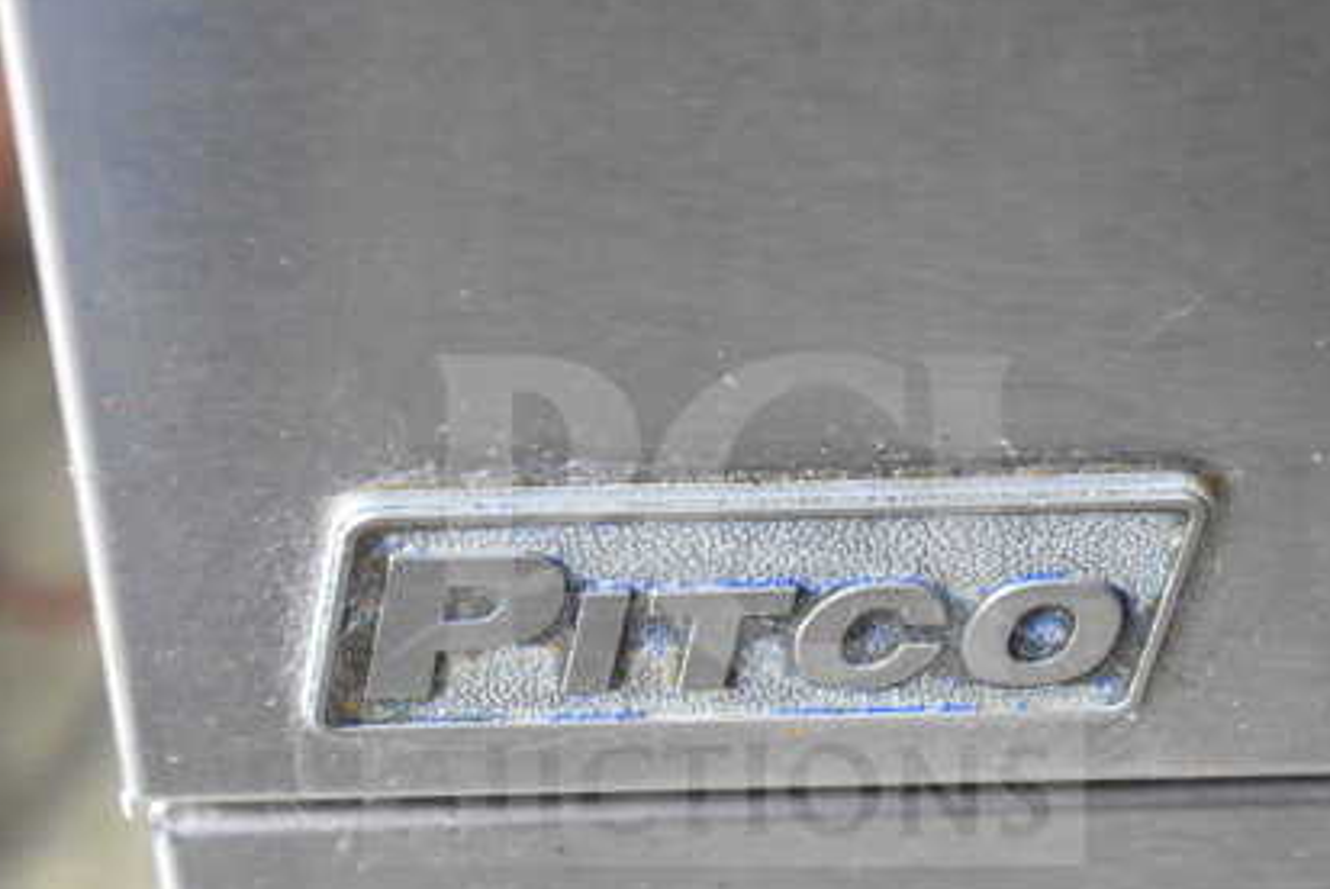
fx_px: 4501
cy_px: 610
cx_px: 721
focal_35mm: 122
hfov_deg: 16.8
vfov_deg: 11.3
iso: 6400
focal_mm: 55
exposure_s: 1/200
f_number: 7.1
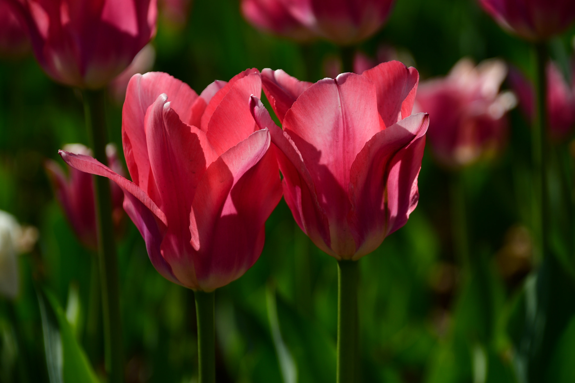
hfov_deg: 9.5
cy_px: 192
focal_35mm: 217
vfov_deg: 6.3
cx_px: 288
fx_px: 3465
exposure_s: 1/320
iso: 100
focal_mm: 145
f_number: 6.3
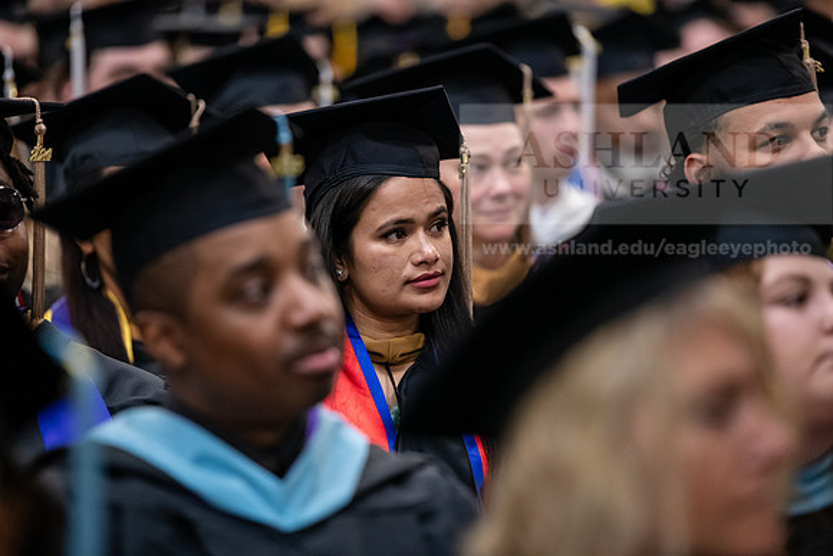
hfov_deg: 10.8
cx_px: 416
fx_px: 4397
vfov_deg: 7.2
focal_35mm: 190
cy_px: 278
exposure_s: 1/200
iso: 2500
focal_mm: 190
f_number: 3.2
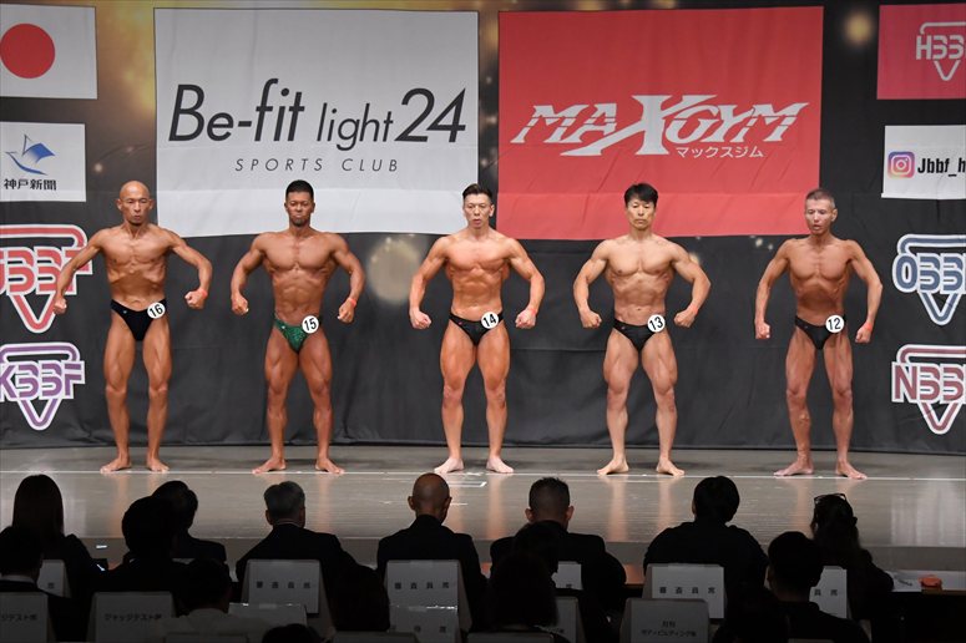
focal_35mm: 117
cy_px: 322
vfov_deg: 11.7
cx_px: 483
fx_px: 3138
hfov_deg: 17.5
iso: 5000
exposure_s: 1/400
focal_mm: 78
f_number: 5.6
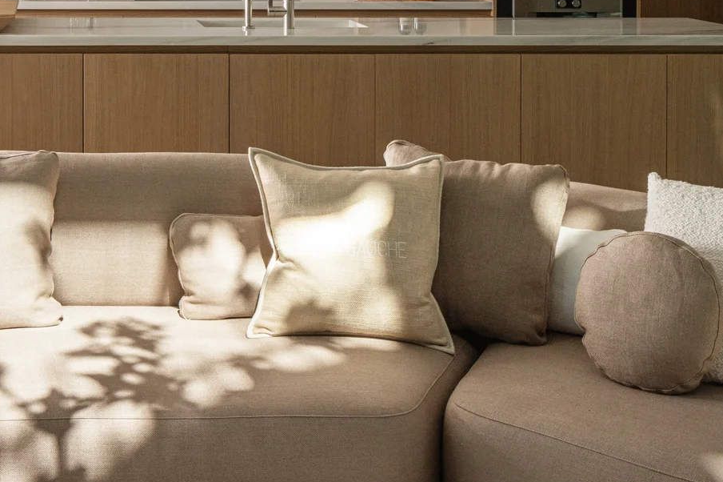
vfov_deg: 19.3
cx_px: 38
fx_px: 1365
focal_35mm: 68
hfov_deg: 28.2
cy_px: -33
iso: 500
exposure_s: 1/160
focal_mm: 24
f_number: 11
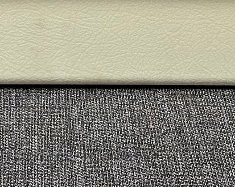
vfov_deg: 6.6
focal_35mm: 227
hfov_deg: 8.5
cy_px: -217
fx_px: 1578
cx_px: 74
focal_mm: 6.86
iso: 80
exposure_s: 1/120
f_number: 1.78
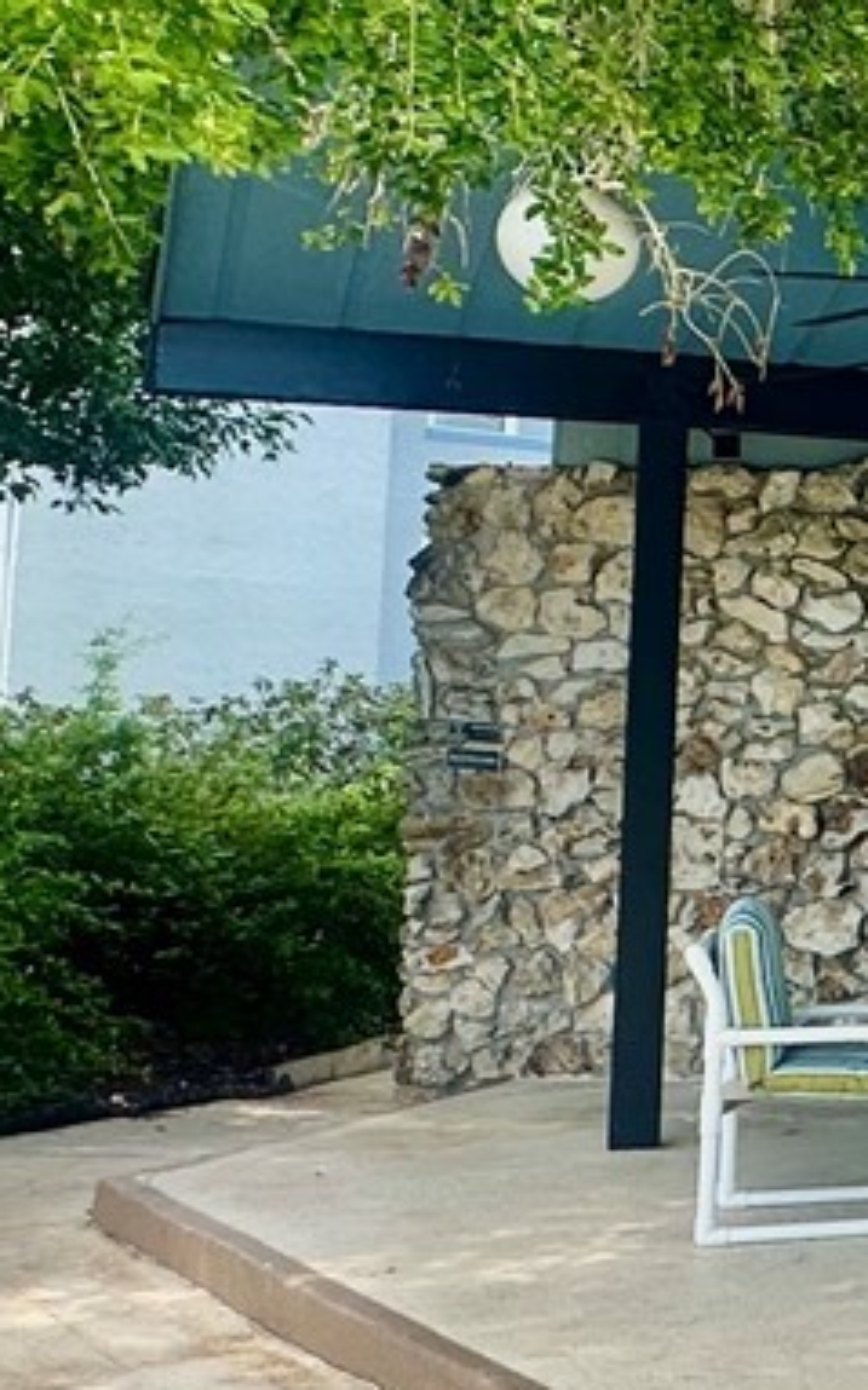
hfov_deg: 14.5
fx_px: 2349
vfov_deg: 33.0
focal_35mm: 62
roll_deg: -1.6
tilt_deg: +3.1
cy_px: 628
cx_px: 2030
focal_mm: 2.22
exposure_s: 1/243
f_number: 2.2
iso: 40
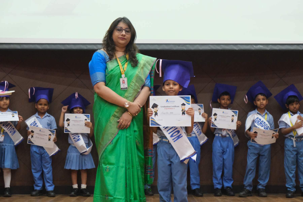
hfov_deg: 32.9
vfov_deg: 22.3
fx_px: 513
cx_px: 152
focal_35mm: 61
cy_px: 101
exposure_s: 1/100
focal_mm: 40.8
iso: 10000
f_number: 5.6
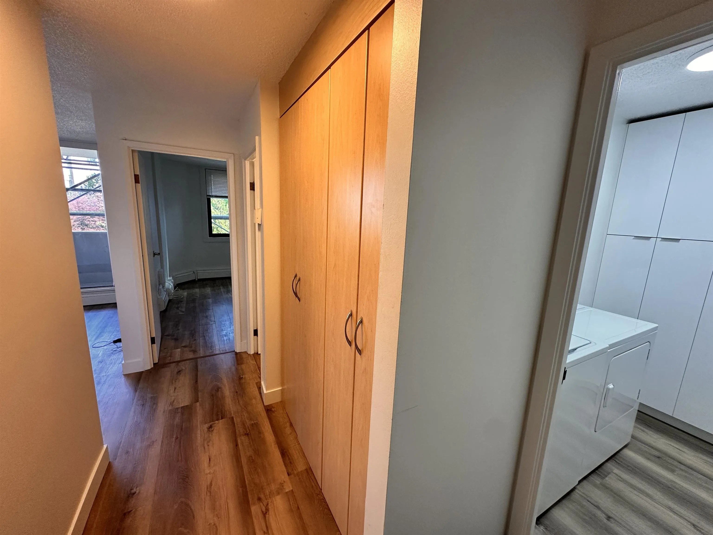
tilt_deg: -10.2
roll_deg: -2.0
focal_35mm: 14
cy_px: 268
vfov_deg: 85.7
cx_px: 356
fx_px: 288
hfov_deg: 102.1
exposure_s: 1/120
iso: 200
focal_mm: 2.22
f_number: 2.2
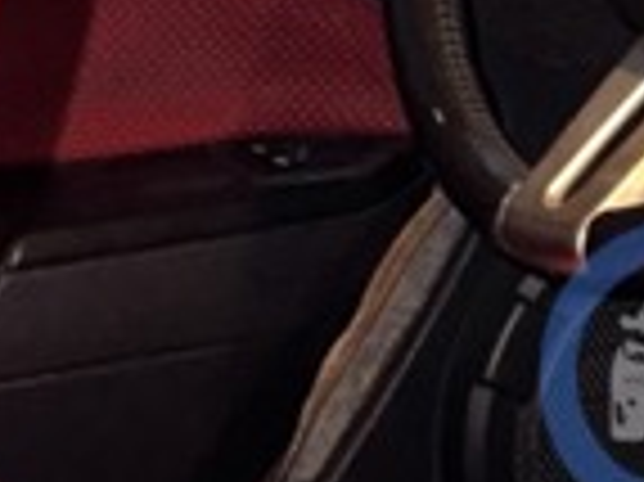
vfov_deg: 7.3
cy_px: 383
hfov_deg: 9.2
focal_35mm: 202
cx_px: 1315
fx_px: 3755
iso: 250
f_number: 1.78
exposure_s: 1/4
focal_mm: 6.76
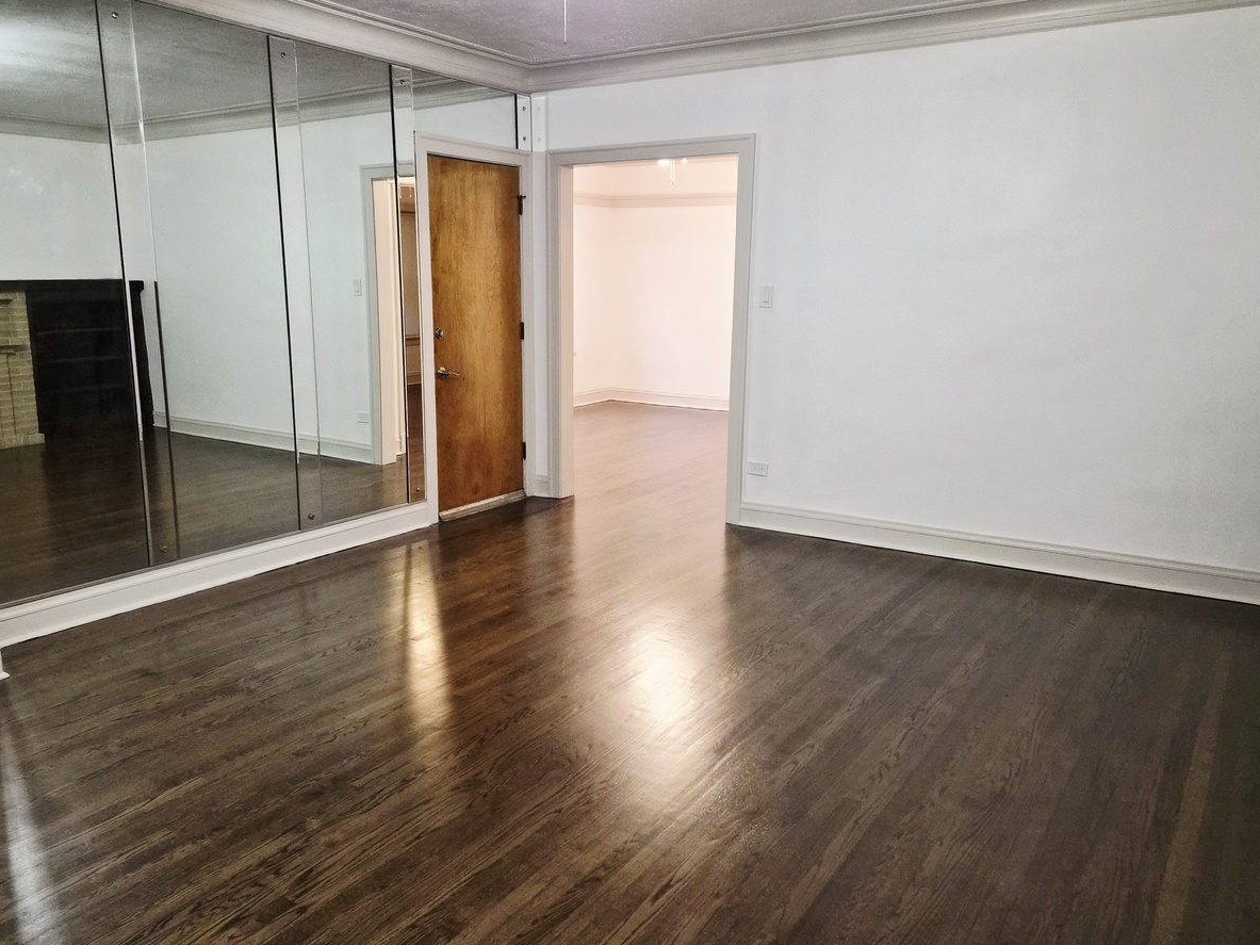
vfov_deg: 49.7
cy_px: 501
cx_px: 586
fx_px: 1019
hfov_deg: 63.4
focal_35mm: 28
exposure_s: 1/120
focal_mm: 5.4
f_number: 1.8
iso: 1250
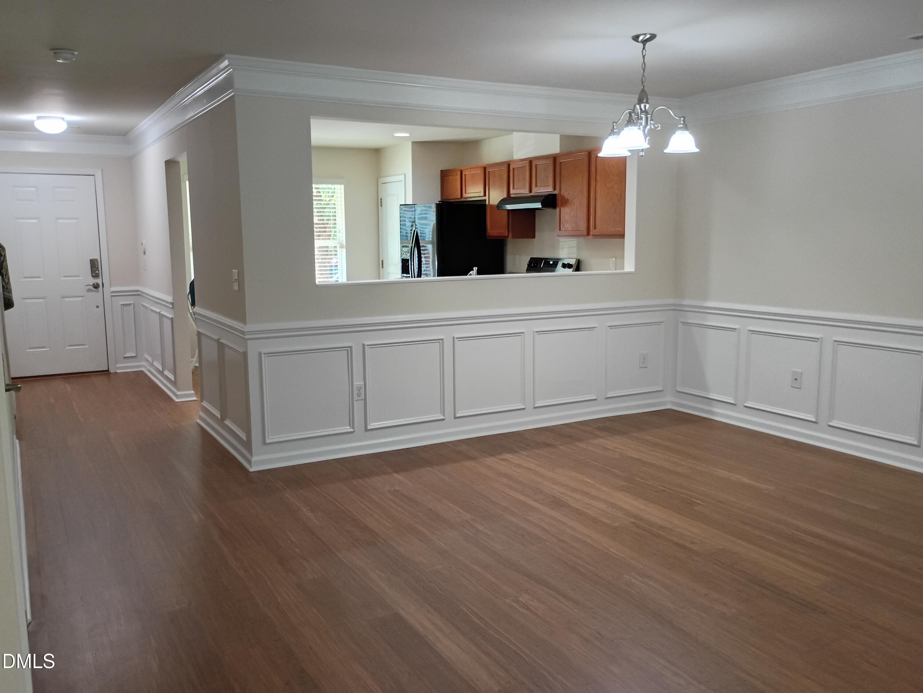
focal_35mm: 29
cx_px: 462
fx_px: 773
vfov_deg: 48.2
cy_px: 346
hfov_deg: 61.7
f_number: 1.8
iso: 707
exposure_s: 1/60
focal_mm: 4.27
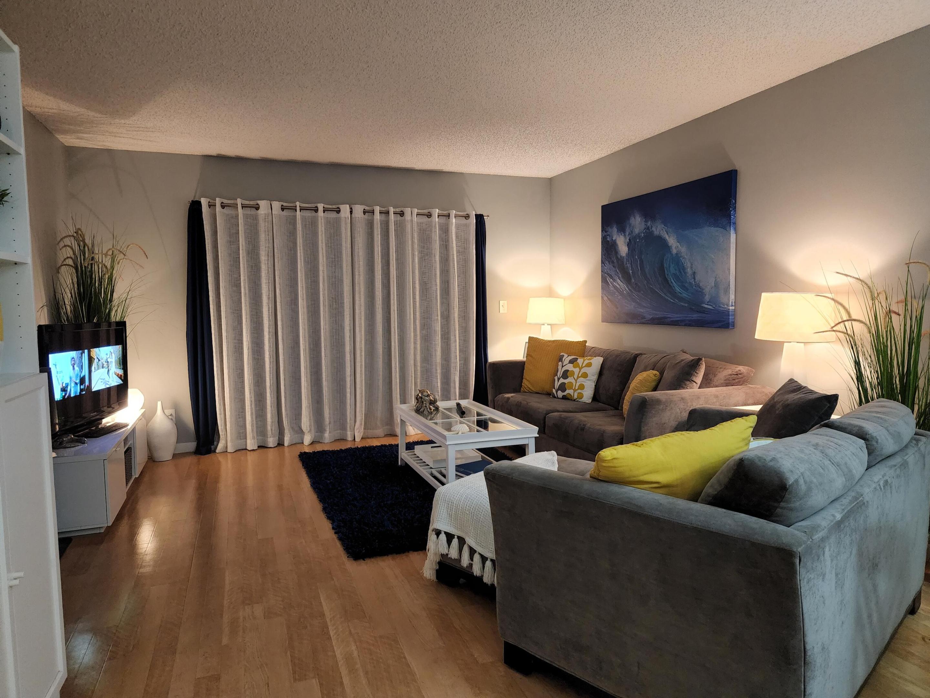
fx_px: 618
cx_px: 465
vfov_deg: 58.9
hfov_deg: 73.9
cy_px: 349
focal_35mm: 23
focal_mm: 6.4
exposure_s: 1/120
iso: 1000
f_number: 1.8
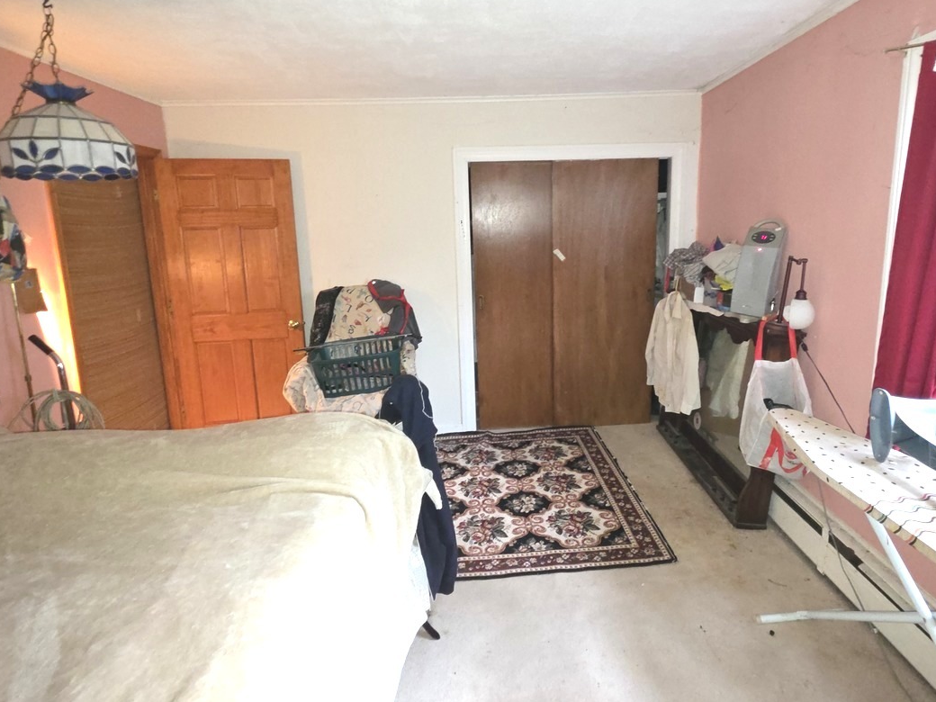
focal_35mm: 18
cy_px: 306
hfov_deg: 87.5
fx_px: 487
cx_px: 508
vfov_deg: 71.3
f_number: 1.9
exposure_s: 1/20
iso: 400
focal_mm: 2.2
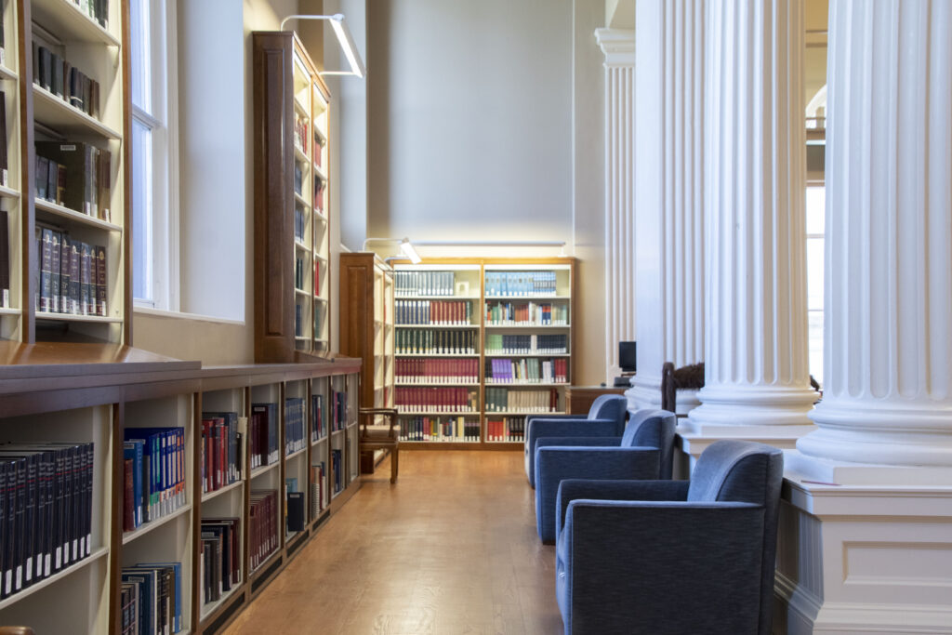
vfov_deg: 34.2
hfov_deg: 49.5
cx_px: 476
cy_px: 318
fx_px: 1031
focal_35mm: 39
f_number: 4.5
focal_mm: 26
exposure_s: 1/20
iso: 640
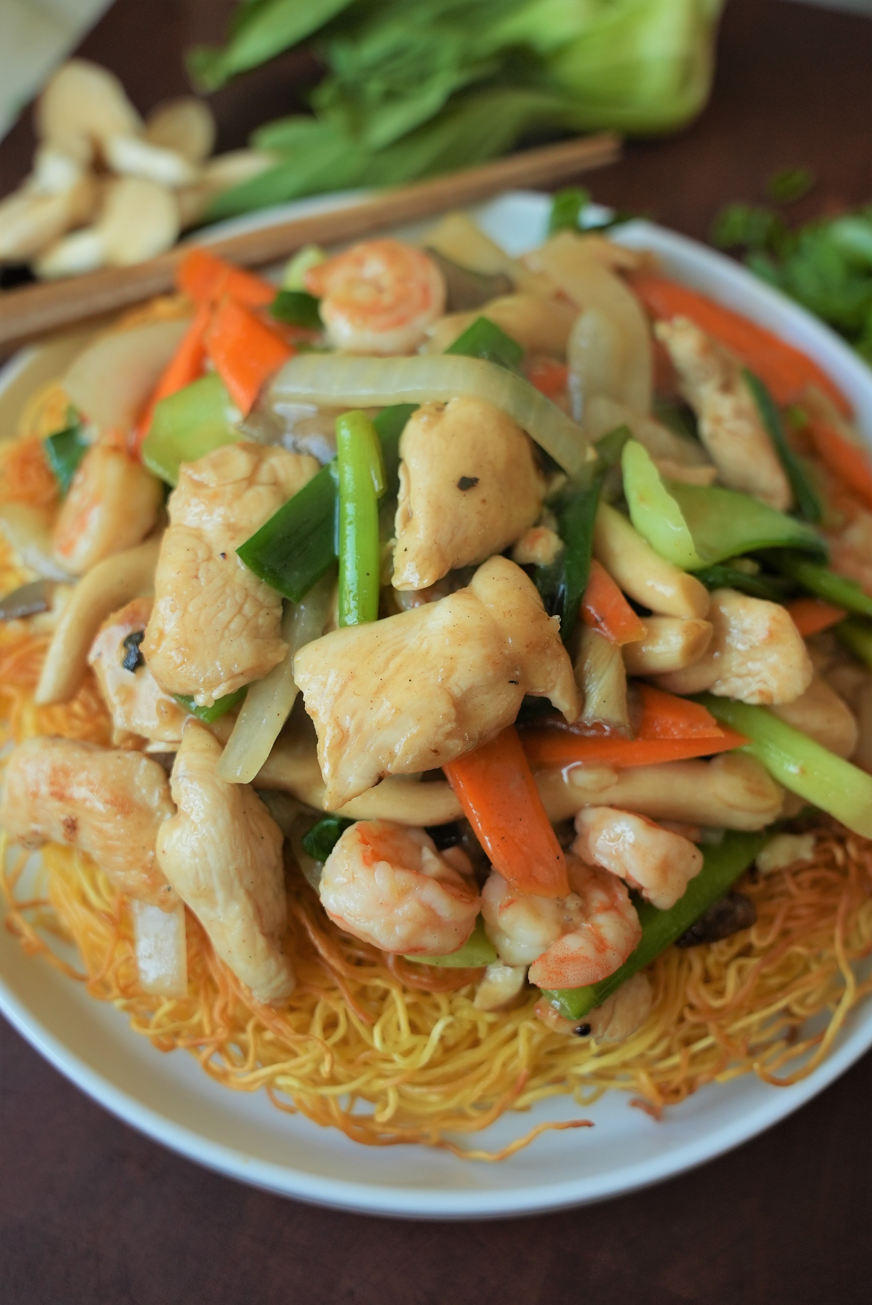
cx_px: 436
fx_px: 1070
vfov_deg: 62.8
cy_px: 652
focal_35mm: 30
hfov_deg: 44.3
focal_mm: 29.5
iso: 800
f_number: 4
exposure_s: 1/200
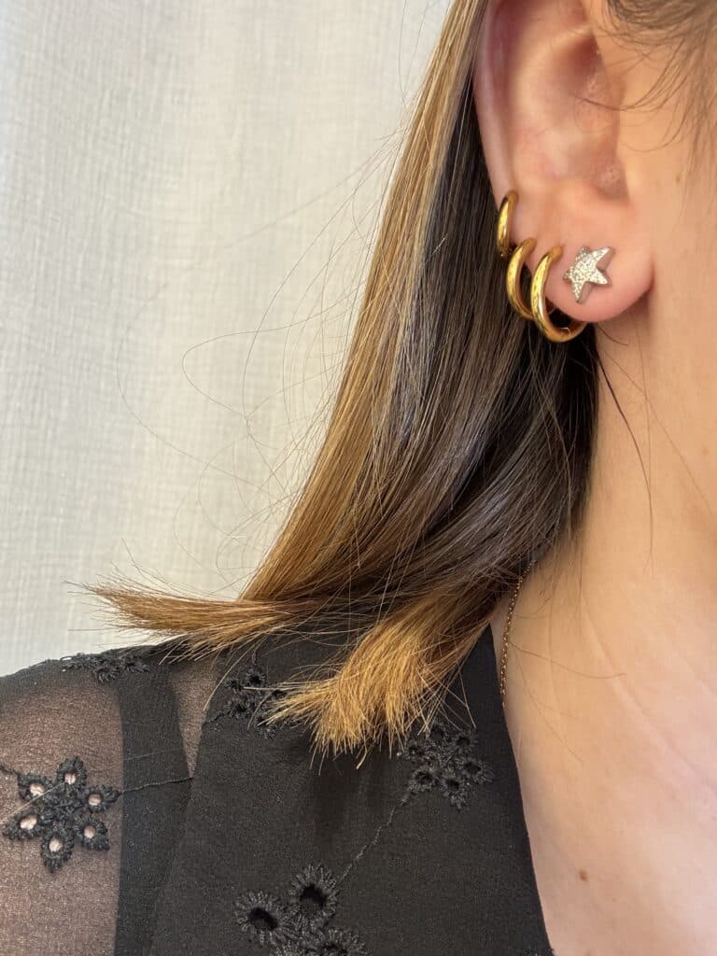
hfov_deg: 46.8
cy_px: 478
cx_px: 358
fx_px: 829
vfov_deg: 60.0
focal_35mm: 30
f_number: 1.9
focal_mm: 2.69
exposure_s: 1/50
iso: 200
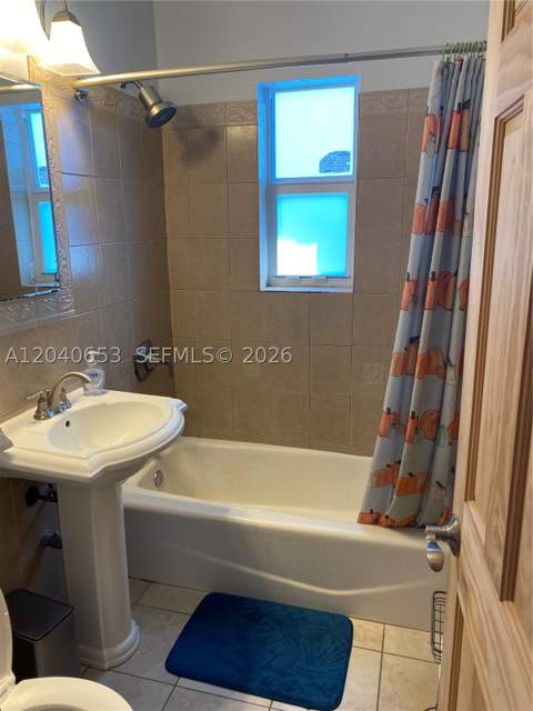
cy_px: 356
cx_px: 266
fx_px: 534
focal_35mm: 26
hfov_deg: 53.1
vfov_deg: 67.3
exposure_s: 1/60
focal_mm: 4.25
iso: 64
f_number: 1.8
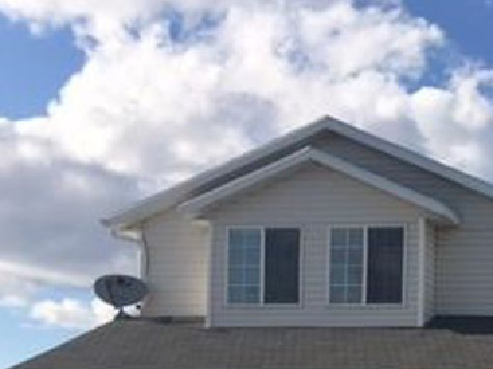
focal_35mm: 81
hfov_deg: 22.1
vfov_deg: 17.2
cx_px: 604
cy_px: 464
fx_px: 1153
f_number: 2.2
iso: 25
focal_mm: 4.15
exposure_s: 1/1538
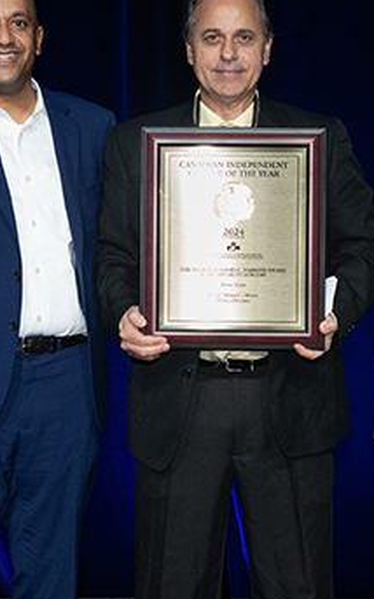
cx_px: 149
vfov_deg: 23.3
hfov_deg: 14.7
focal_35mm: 89
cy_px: 262
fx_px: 1453
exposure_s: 1/80
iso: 1000
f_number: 5
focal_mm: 26
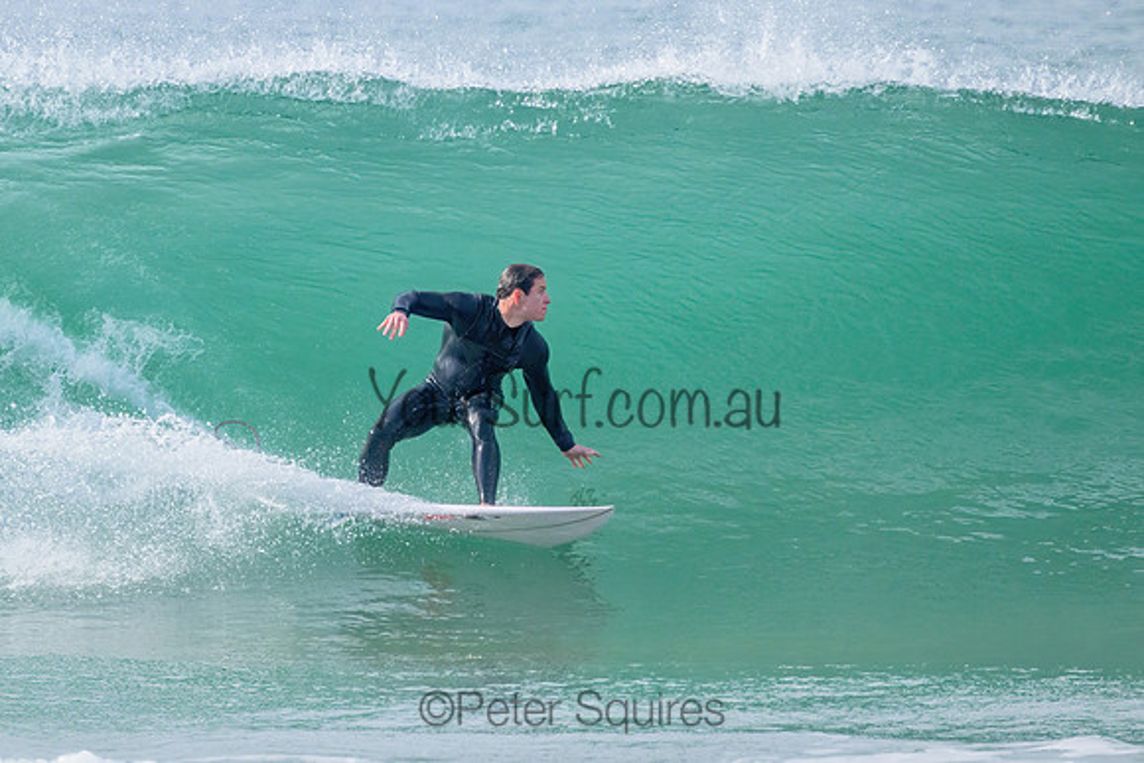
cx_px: 405
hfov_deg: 1.9
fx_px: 34987
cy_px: 334
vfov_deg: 1.2
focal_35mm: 1101
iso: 2500
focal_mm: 800
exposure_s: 1/2000
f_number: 11
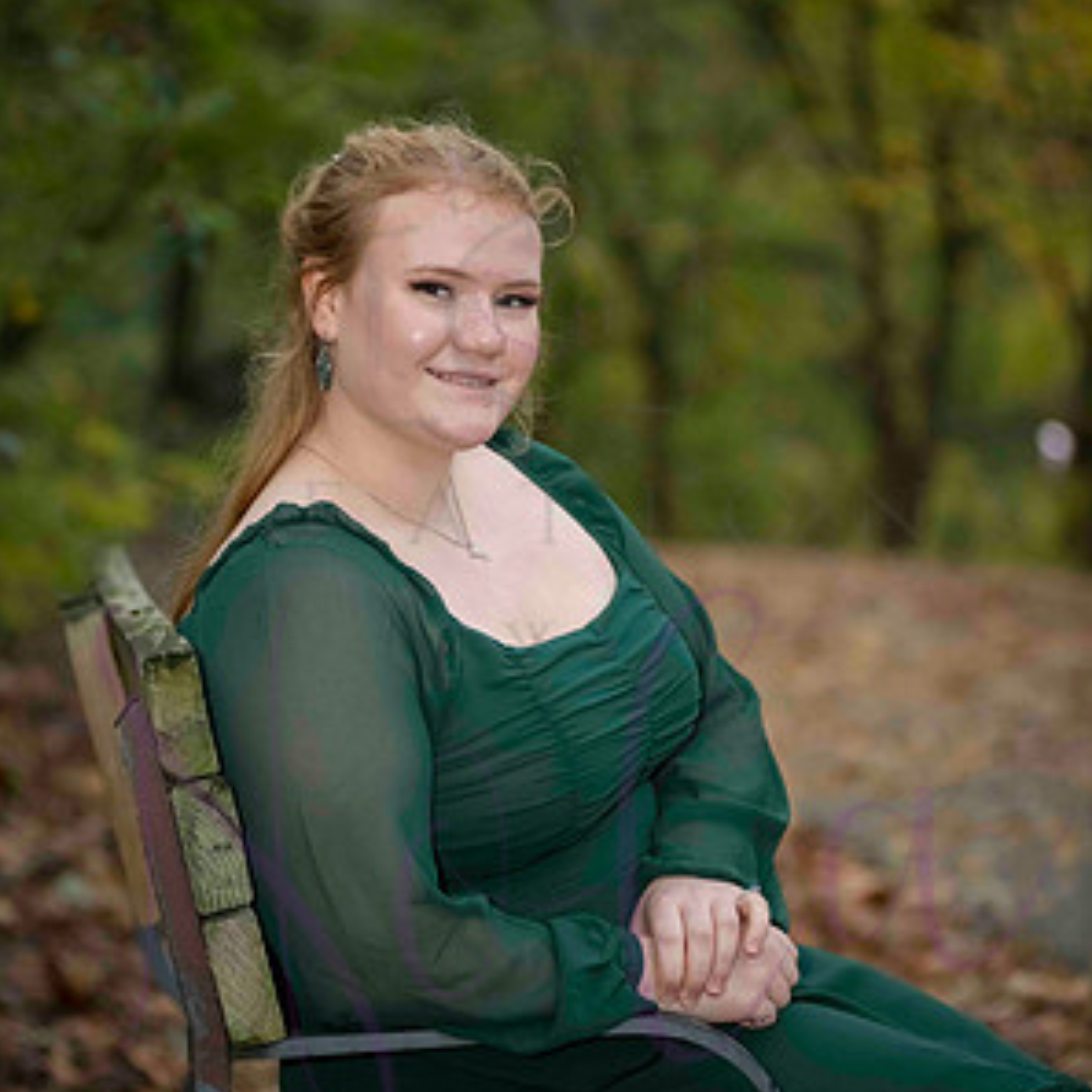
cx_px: 544
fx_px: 3676
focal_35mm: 103
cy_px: 643
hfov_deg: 16.9
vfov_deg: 16.9
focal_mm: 80
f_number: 2.8
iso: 1600
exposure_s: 1/320
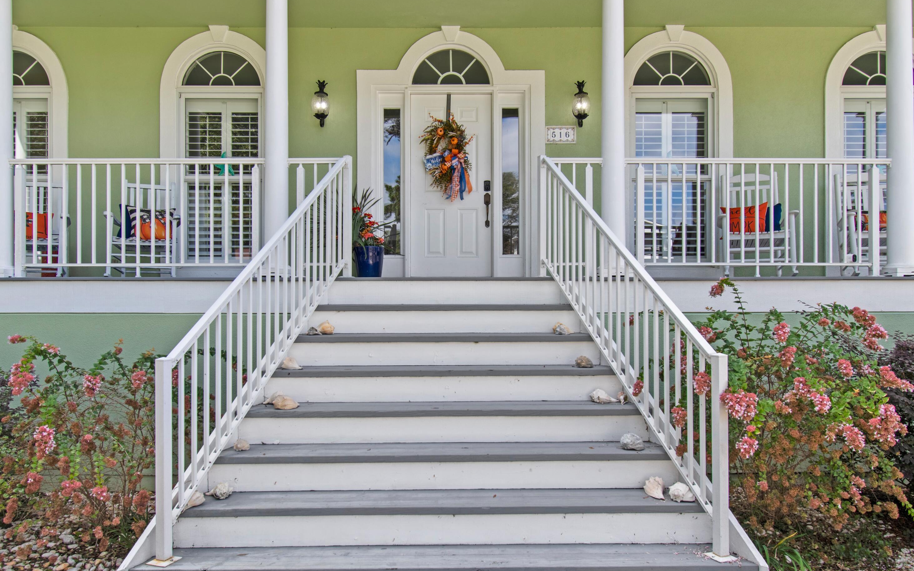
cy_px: 308
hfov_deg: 77.2
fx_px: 573
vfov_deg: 52.9
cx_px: 449
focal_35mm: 23
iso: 100
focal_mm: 15
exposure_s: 1/80
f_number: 5
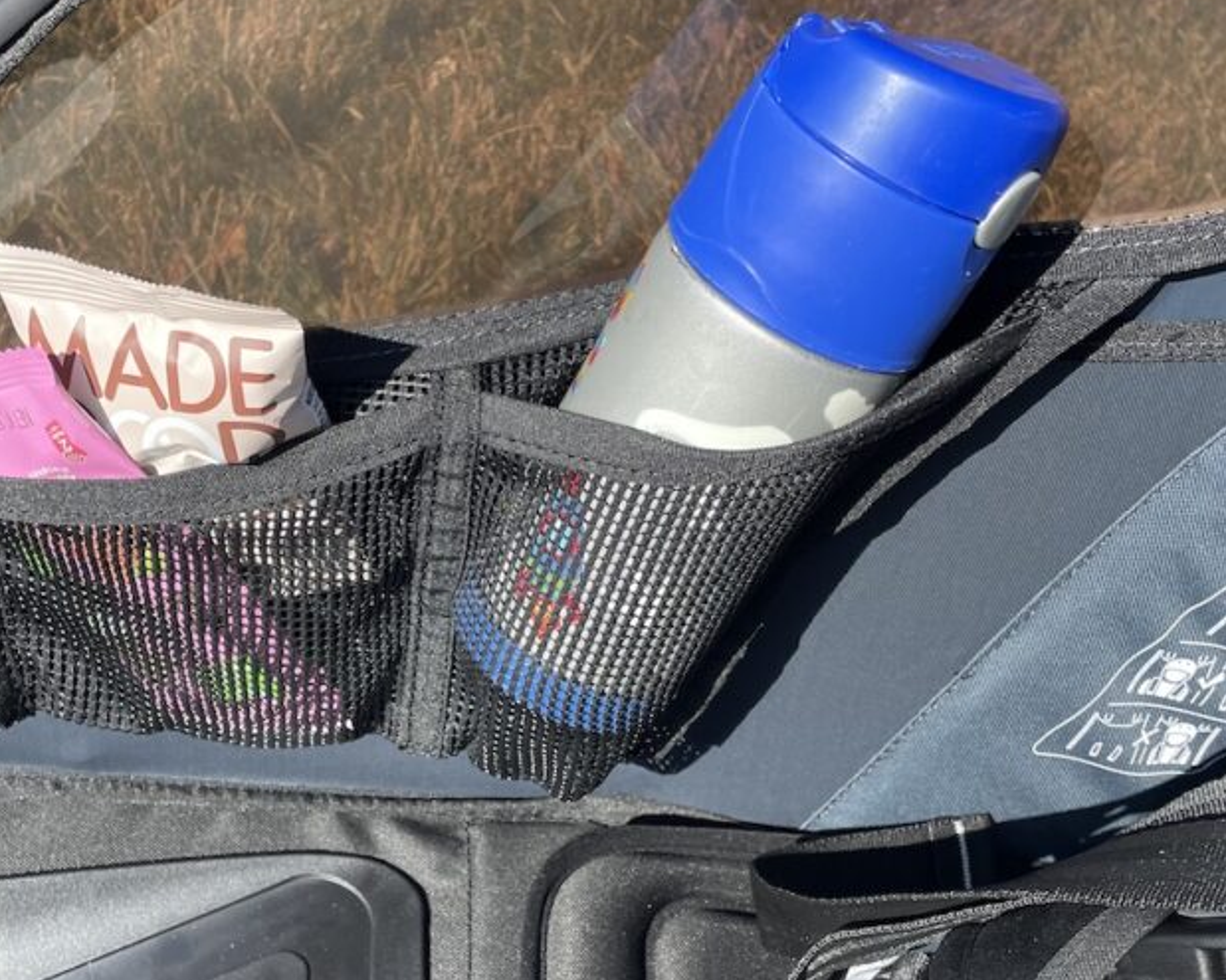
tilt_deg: -43.2
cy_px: 616
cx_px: 467
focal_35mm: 42
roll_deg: -12.9
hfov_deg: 43.5
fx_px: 1524
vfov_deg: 35.5
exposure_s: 1/1182
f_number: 1.6
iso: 32
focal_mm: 4.2
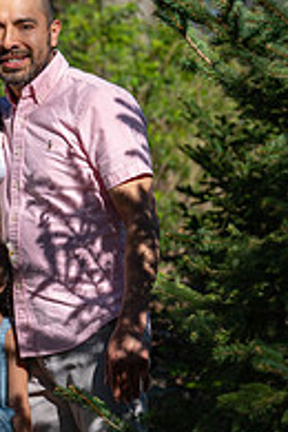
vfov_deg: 10.4
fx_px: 2376
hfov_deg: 6.9
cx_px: -23
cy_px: 286
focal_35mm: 198
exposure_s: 1/3200
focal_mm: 86
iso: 400
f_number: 4.5
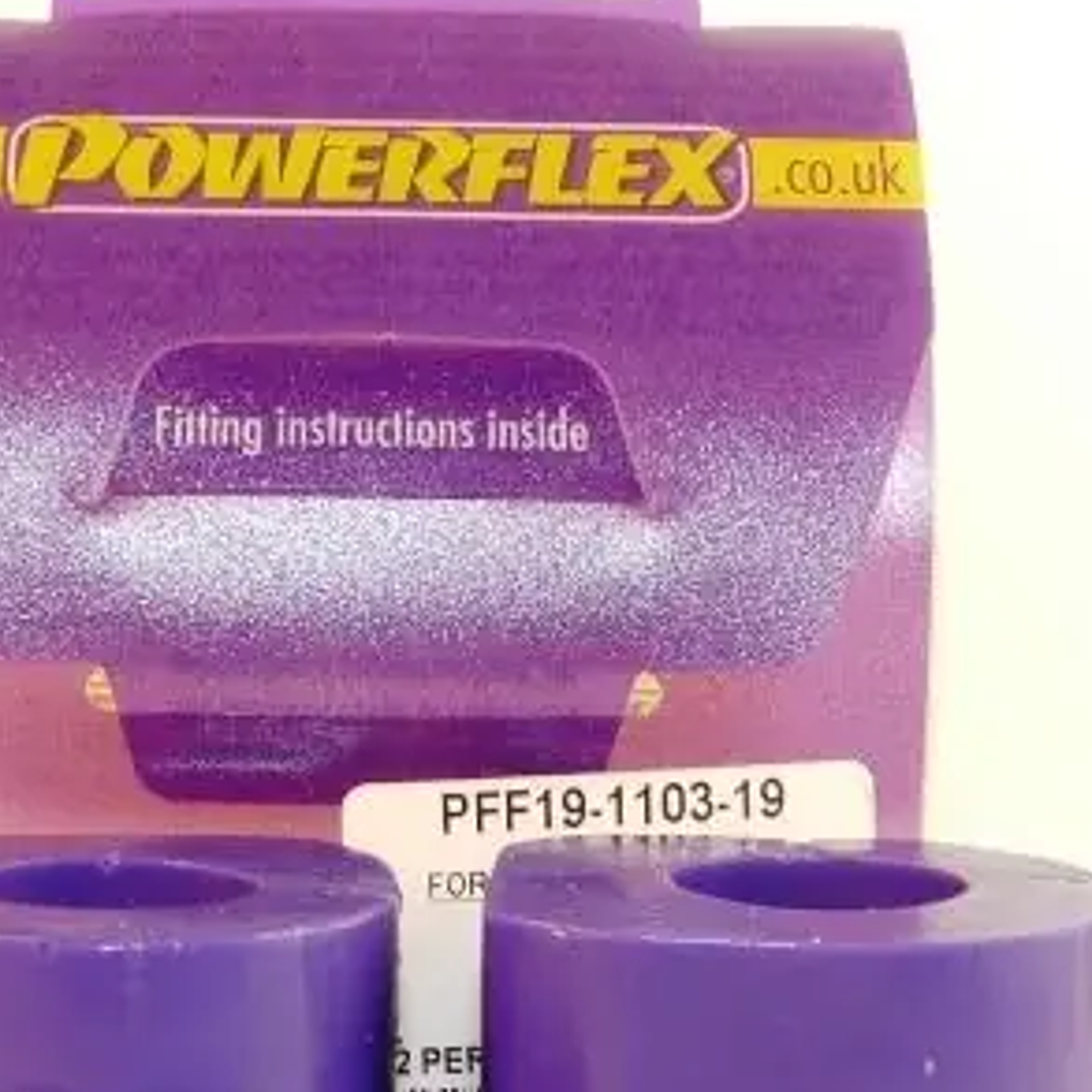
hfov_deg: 32.8
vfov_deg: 31.8
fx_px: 1856
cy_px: 898
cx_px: 578
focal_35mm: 52
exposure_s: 1/40
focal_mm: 4.8
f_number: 4
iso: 100
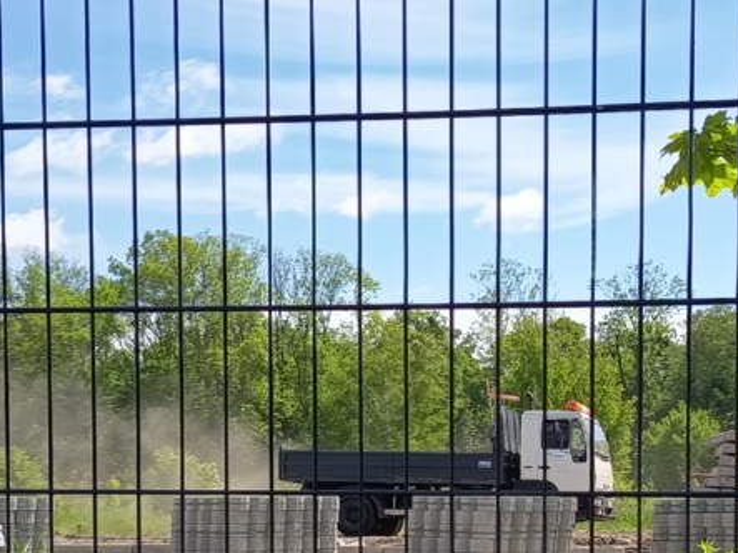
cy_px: 531
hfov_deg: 24.6
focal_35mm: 79
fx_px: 1684
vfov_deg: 18.3
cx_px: 484
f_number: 1.7
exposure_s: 1/481
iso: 52
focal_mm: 5.27
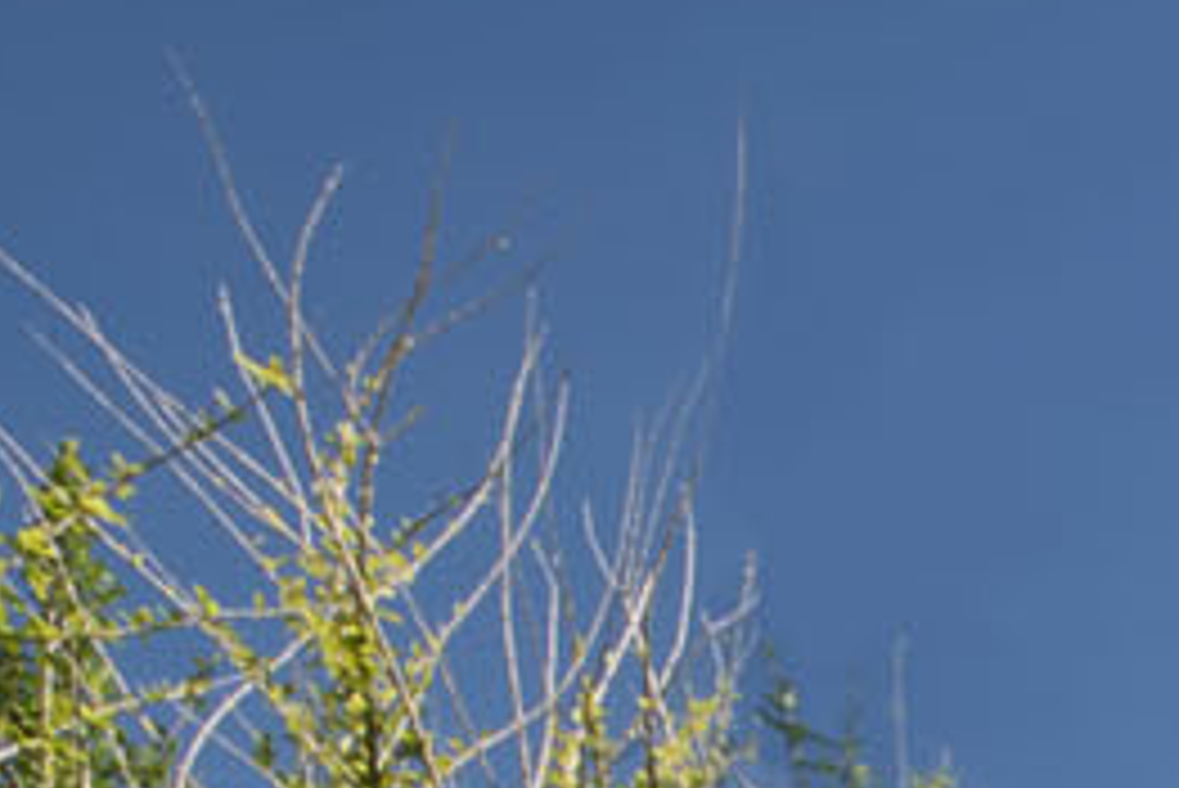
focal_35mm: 135
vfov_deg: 9.1
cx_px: 3807
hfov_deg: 10.0
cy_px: 1941
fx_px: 4424
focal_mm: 19
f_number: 16
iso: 50
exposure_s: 1/13
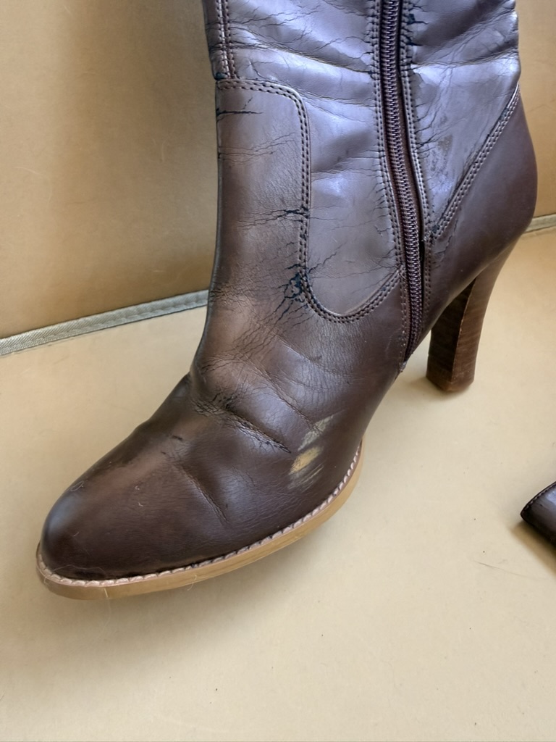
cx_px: 278
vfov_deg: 71.6
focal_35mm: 24
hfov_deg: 56.8
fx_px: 514
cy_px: 371
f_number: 2.2
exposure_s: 1/99
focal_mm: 2.22
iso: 320
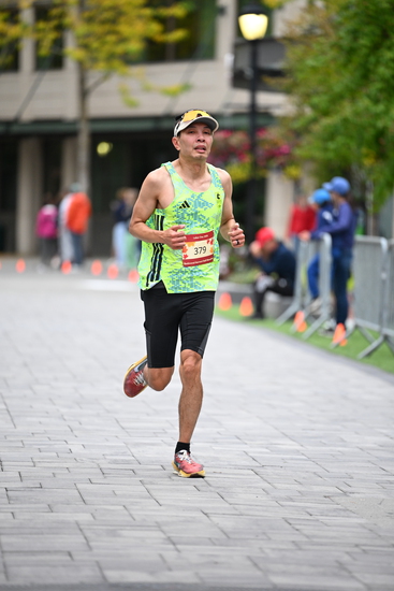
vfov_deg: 10.3
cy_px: 296
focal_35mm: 200
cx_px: 197
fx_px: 3281
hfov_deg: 6.9
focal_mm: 200
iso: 1600
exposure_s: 1/1250
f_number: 2.8
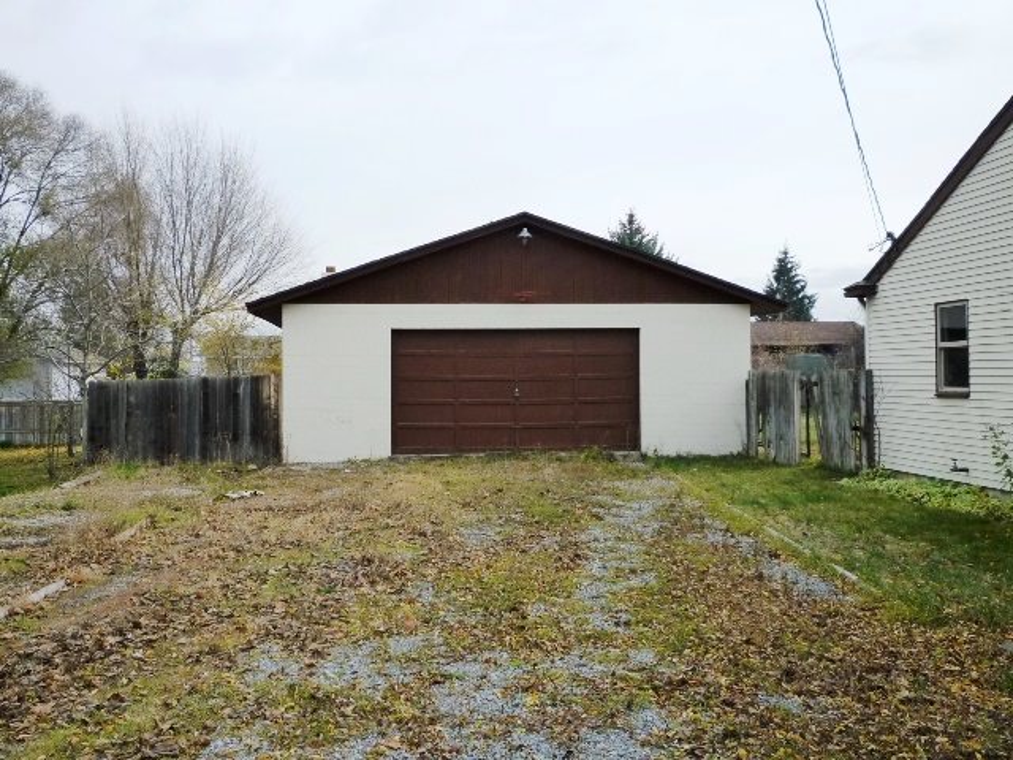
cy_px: 380
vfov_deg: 48.2
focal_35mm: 29
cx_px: 506
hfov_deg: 61.7
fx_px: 849
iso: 125
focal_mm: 5.2
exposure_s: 1/500
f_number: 3.3
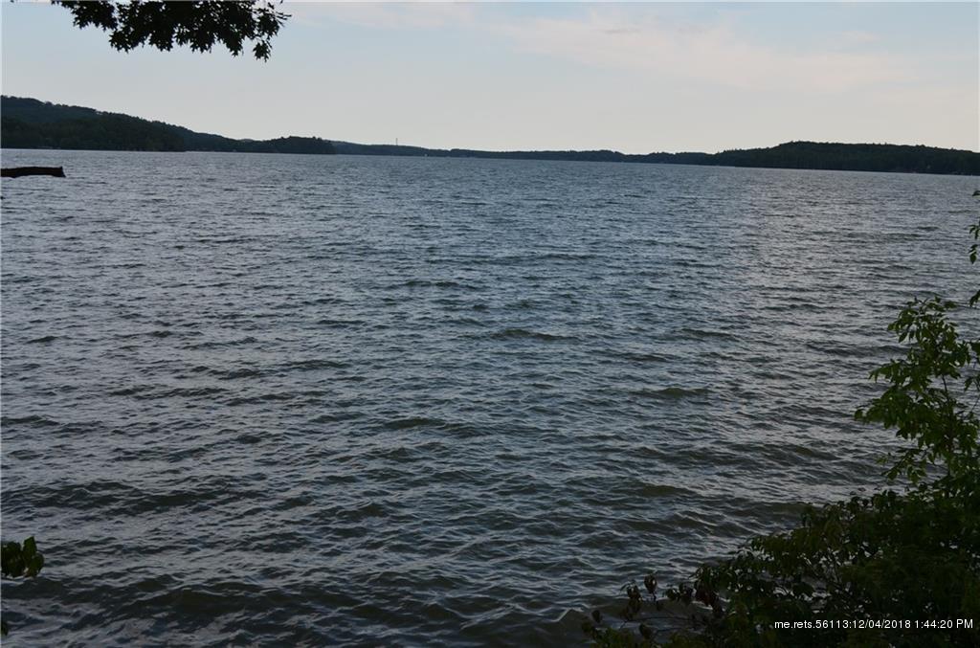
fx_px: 1181
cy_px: 324
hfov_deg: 45.1
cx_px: 490
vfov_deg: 30.7
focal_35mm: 44
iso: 200
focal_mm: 29
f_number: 8
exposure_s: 1/250
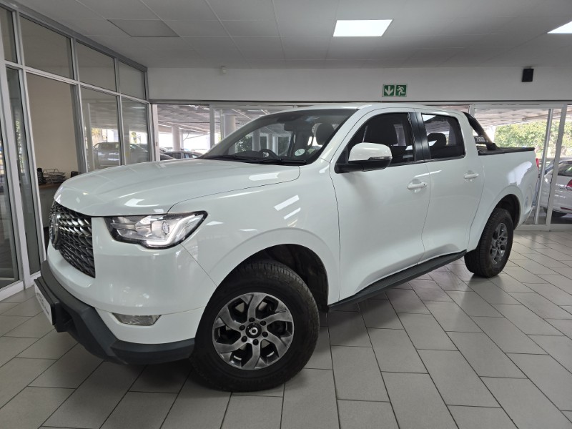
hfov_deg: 73.9
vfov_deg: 58.9
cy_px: 214
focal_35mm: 23
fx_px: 380
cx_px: 286
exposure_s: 1/100
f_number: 1.7
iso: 50
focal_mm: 6.3
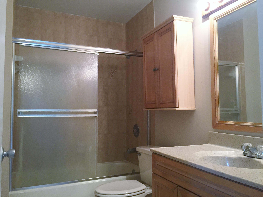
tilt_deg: +1.8
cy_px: 98
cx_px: 132
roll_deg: -0.2
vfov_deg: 48.2
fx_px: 220
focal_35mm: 29
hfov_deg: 61.7
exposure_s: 1/30
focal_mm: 4.15
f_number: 2.2
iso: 100
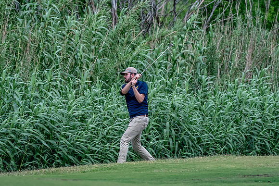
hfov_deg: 6.0
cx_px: 140
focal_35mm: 345
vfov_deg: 4.0
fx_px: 2674
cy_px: 93
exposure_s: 1/2000
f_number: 5.6
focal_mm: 230
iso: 1400
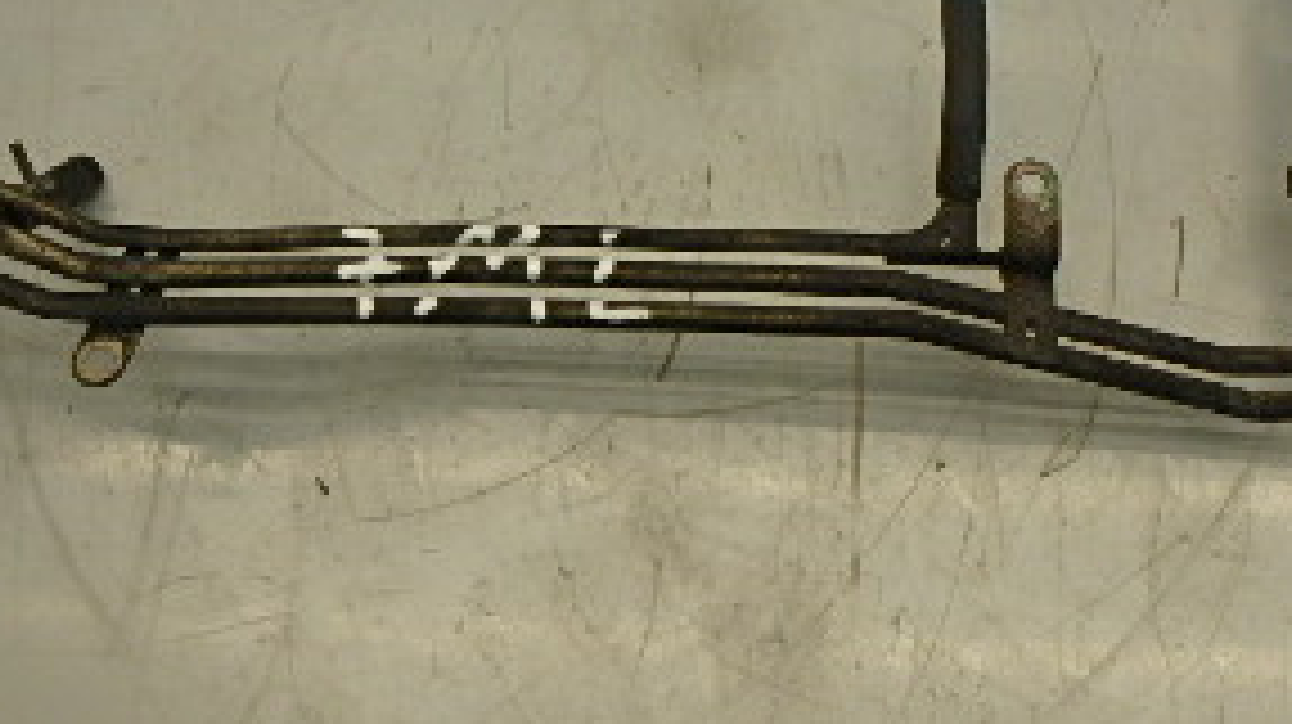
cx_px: 630
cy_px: 171
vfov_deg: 23.2
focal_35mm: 51
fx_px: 1746
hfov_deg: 40.6
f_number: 3.5
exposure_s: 1/80
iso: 125
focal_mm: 3.7
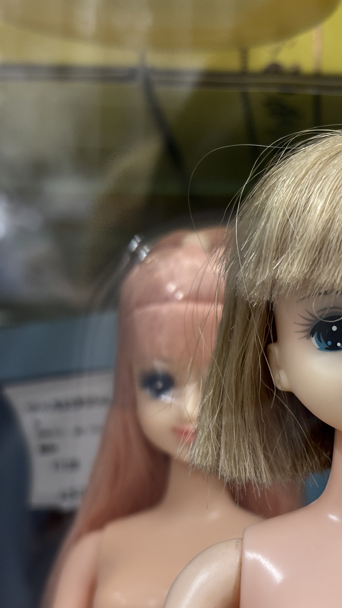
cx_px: 415
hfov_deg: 14.4
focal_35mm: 81
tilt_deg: +6.0
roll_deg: -0.1
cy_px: 293
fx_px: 1306
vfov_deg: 26.2
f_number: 1.6
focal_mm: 5.96
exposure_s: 1/50
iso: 80
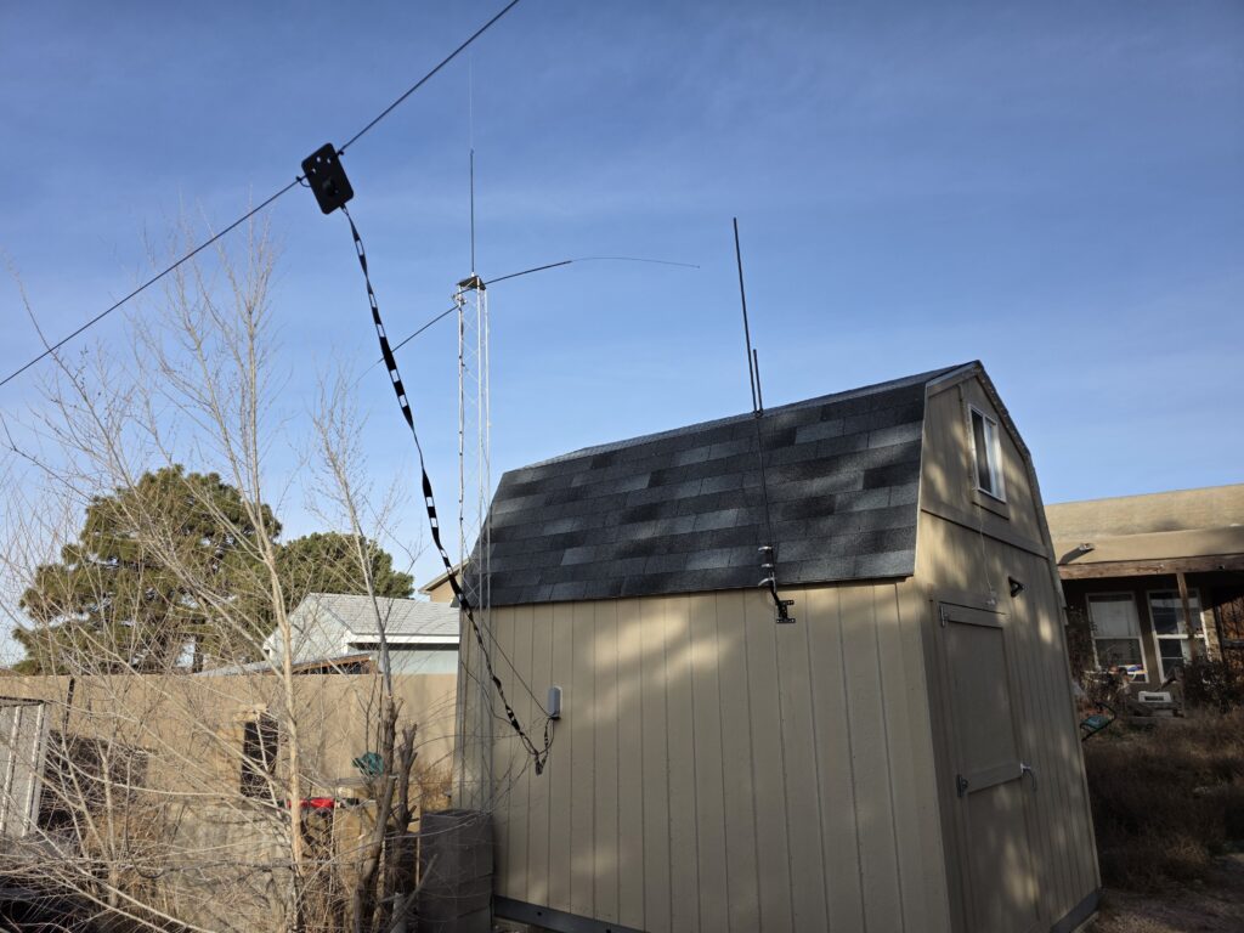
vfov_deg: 58.9
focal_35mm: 23
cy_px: 466
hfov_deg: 73.9
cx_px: 622
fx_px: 827
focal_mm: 6.3
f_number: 1.7
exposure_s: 1/4237
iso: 80
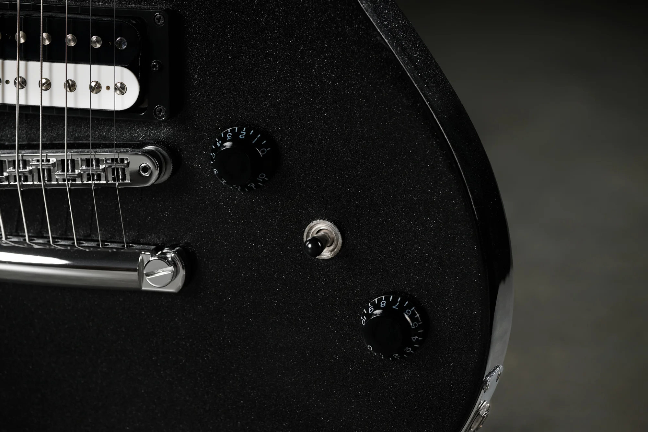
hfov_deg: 7.6
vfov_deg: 5.1
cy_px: 216
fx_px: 4859
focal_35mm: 270
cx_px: 324
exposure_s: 1/200
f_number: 7.1
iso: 400
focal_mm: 270
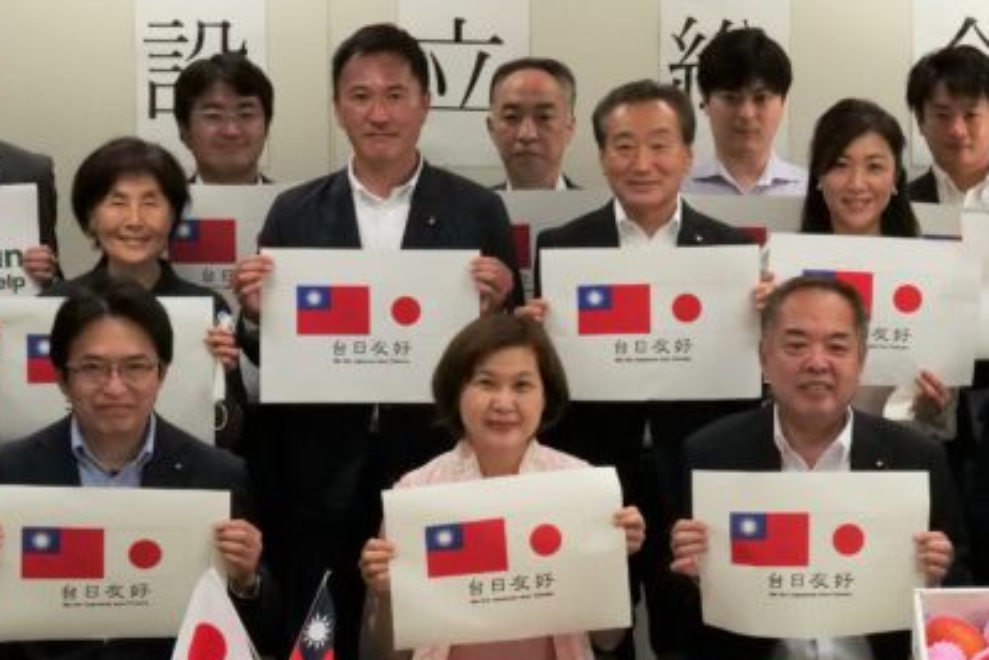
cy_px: 334
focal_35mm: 94
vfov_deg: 14.6
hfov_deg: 21.6
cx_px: 598
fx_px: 2583
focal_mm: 49
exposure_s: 1/640
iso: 10000
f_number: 10
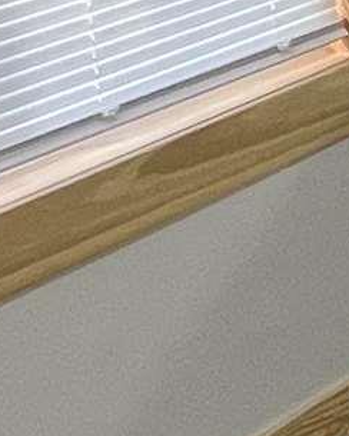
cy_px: -9
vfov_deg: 14.8
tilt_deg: -17.2
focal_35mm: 128
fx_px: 1653
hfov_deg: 9.4
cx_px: 1056
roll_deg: -1.0
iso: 125
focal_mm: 1.57
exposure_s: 1/120
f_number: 1.8
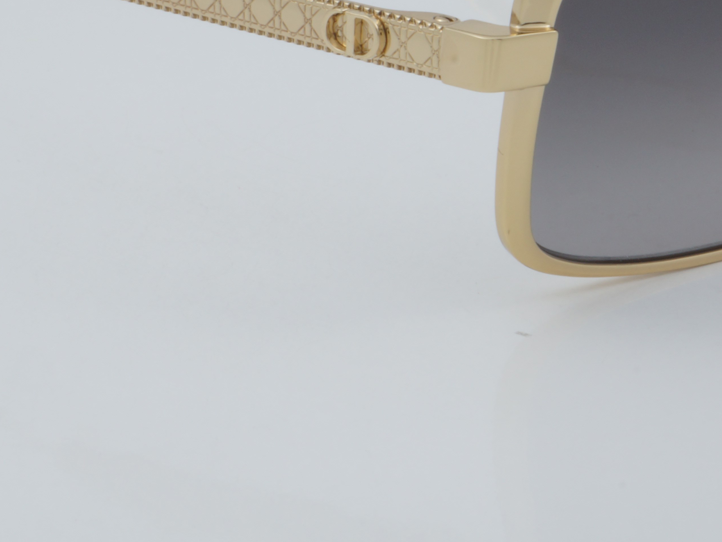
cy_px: 15
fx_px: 3546
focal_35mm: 170
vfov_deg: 8.7
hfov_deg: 11.6
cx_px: 508
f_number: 29
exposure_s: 1/4
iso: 100
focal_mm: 50
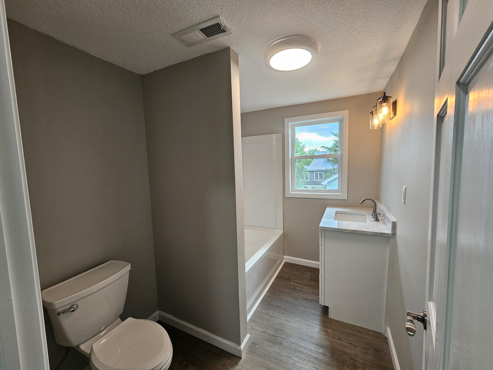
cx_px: 246
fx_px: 185
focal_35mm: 13
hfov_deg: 106.2
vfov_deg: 89.9
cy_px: 185
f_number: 2.2
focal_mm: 2.2
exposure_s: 1/60
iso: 100
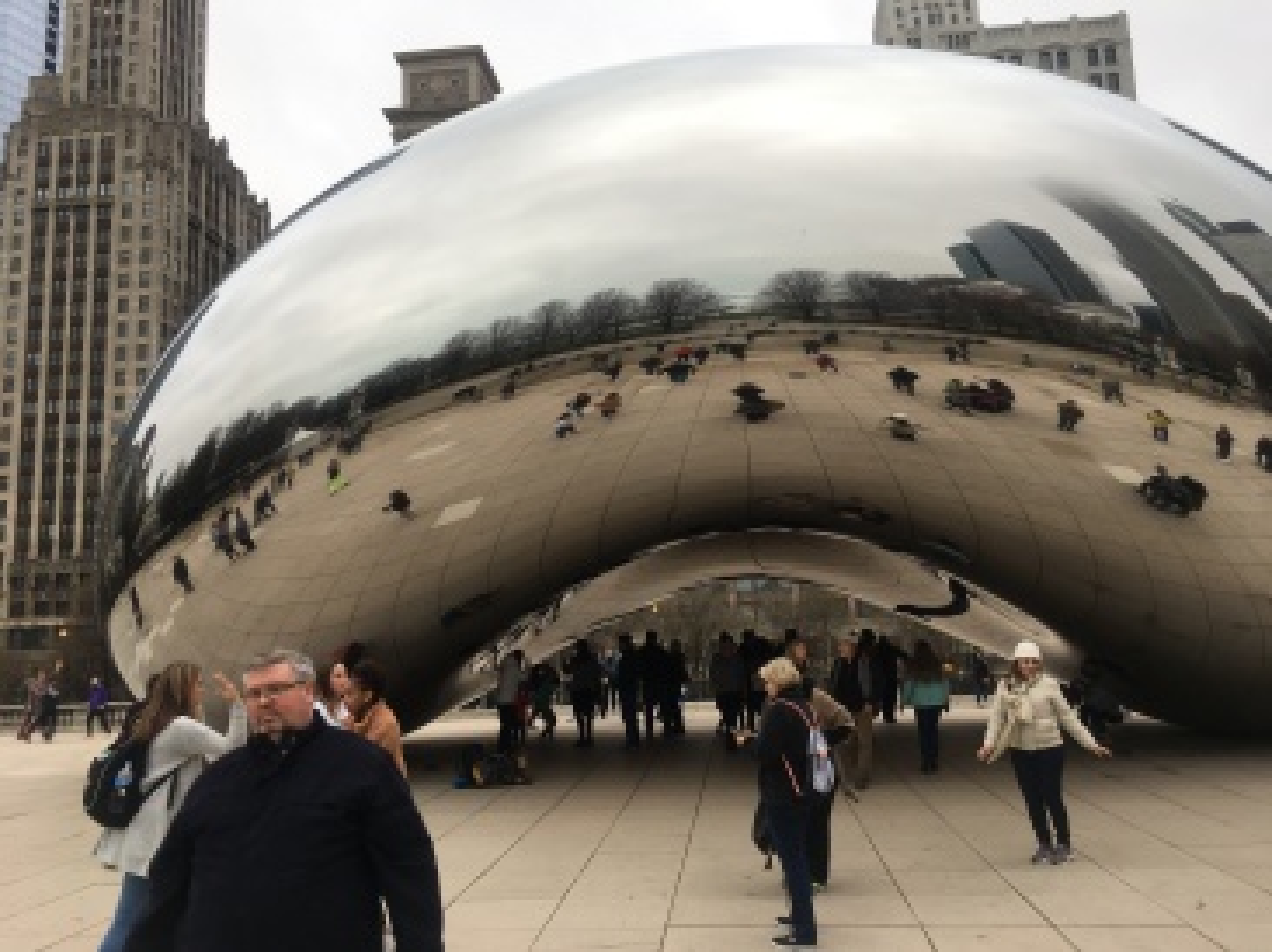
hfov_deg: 61.7
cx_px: 636
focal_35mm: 29
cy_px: 476
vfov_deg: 48.2
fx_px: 1065
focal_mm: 4.15
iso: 25
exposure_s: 1/120
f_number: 2.2
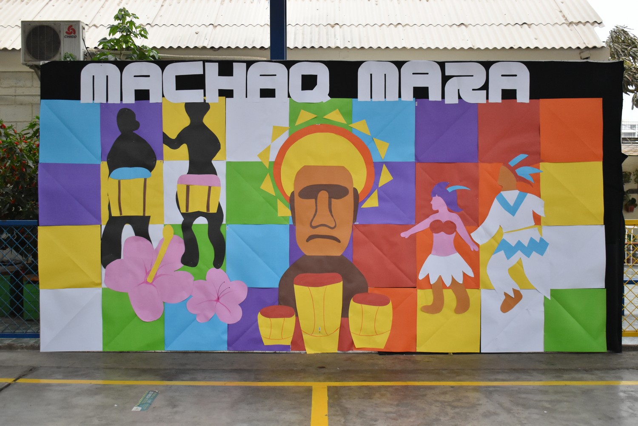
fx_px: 824
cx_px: 319
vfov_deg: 28.9
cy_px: 213
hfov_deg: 42.3
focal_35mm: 46
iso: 1600
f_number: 4.2
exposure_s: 1/80
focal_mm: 31
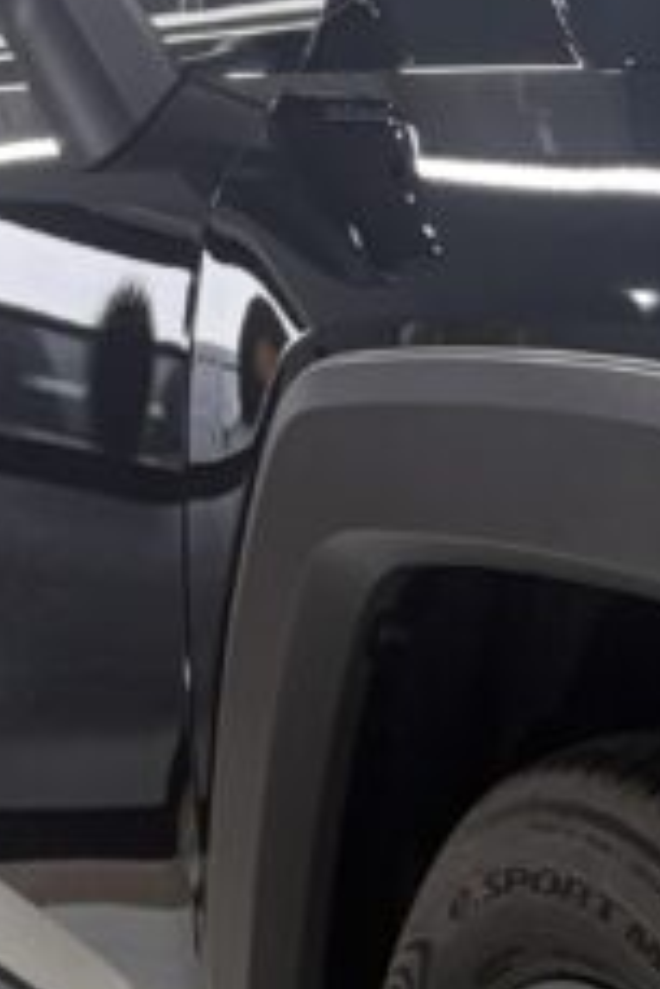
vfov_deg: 16.7
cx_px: 1518
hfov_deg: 10.1
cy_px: 898
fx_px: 3322
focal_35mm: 121
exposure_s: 1/120
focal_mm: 5.96
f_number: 1.6
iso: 125
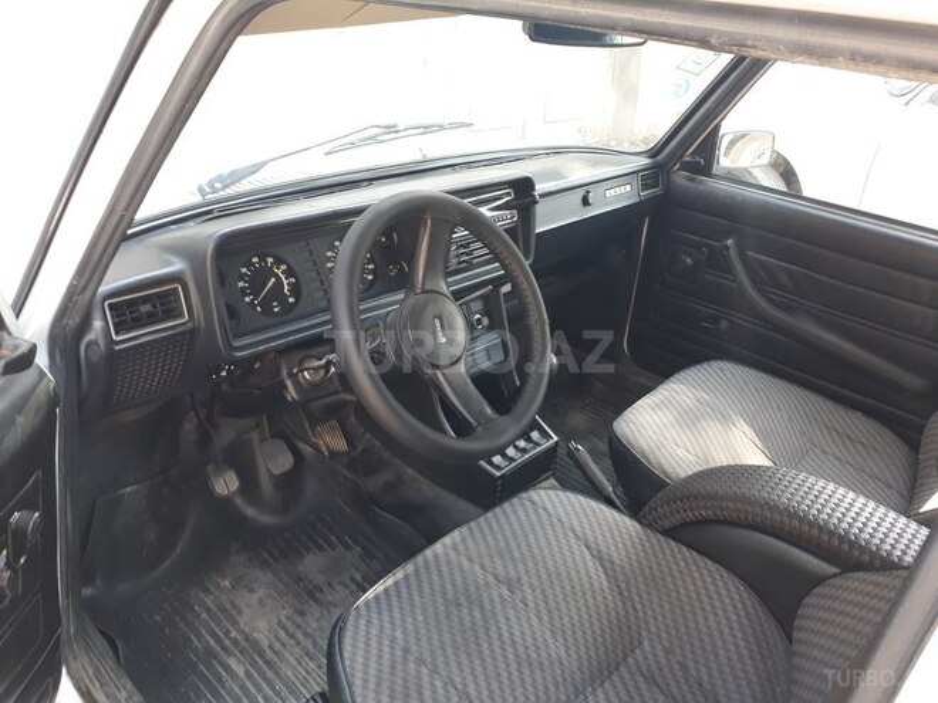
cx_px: 469
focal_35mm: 27
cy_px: 352
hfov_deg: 65.3
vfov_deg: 51.4
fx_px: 732
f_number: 1.9
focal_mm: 3.6
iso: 40
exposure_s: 1/50
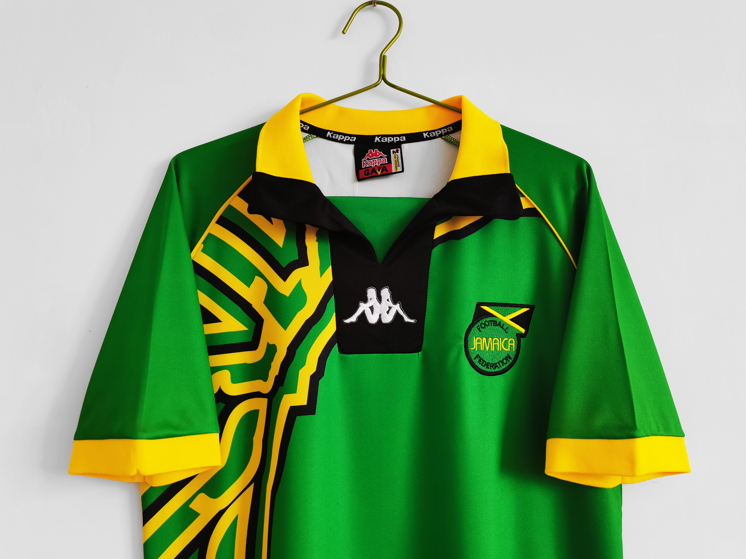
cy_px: 280
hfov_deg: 67.3
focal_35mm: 26
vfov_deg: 53.1
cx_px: 373
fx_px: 560
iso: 160
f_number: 1.8
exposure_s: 1/100
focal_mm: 5.58
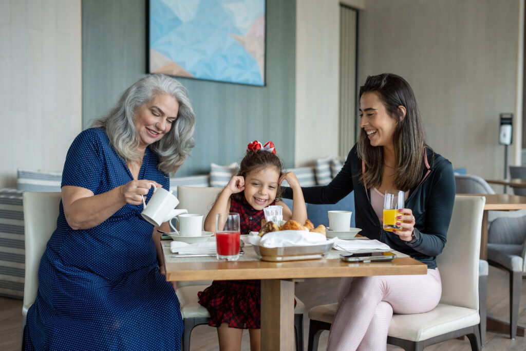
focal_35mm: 50
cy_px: 176
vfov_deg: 27.0
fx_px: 731
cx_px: 263
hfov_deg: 39.6
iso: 320
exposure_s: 1/320
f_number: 2.8
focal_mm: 50
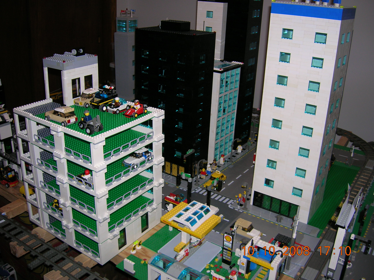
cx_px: 187
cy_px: 140
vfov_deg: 41.8
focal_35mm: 34
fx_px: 367
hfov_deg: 54.0
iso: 50
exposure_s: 1/60.1
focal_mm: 5.7
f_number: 2.9
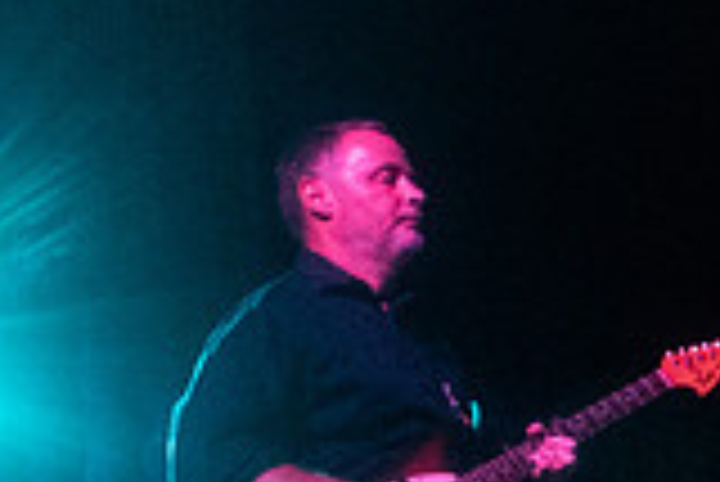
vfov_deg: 16.3
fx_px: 1601
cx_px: 1208
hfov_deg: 20.1
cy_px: 592
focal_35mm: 80
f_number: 3.2
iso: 3200
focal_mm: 20
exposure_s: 1/250
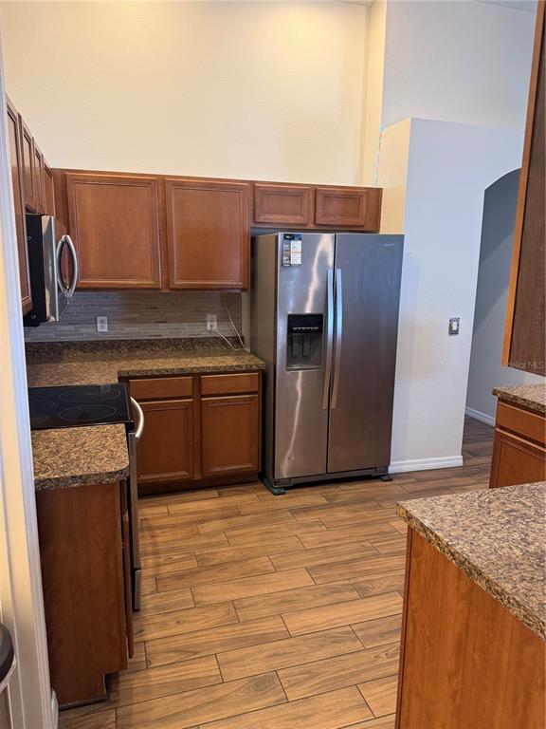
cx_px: 273
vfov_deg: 71.6
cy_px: 364
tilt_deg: -11.2
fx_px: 505
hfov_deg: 56.8
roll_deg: -1.5
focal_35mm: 24
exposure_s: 1/60
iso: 250
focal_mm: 6.76
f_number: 1.78
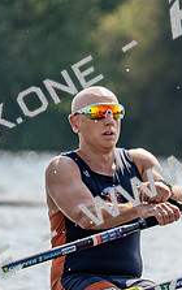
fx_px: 5719
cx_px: 239
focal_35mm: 723
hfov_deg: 1.8
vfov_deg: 2.9
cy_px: 230
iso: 200
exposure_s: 1/1600
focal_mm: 273
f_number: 5.6
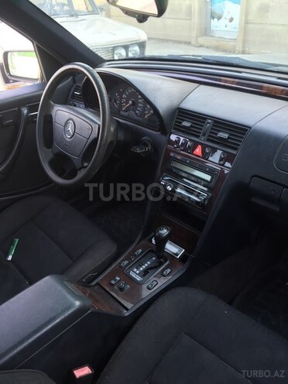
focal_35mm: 29
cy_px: 192
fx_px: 322
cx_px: 144
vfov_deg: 61.7
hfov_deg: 48.2
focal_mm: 4.15
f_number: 2.2
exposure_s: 1/50
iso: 40
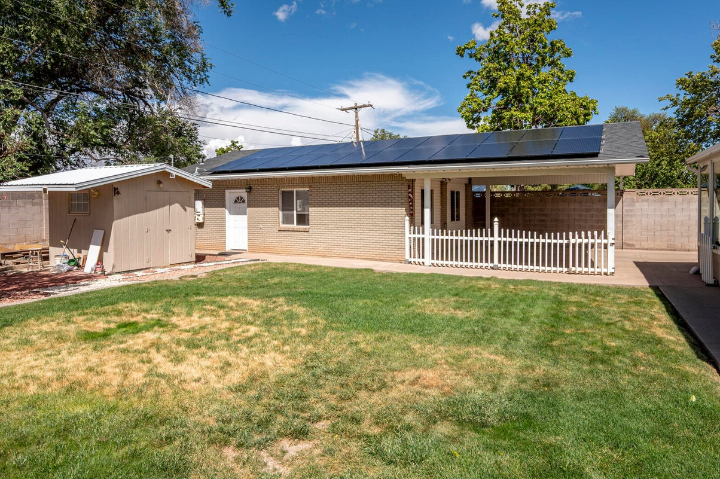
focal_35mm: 23
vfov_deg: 54.9
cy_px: 211
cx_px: 368
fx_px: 460
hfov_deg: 76.1
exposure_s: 1/500
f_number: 13
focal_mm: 18
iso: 320
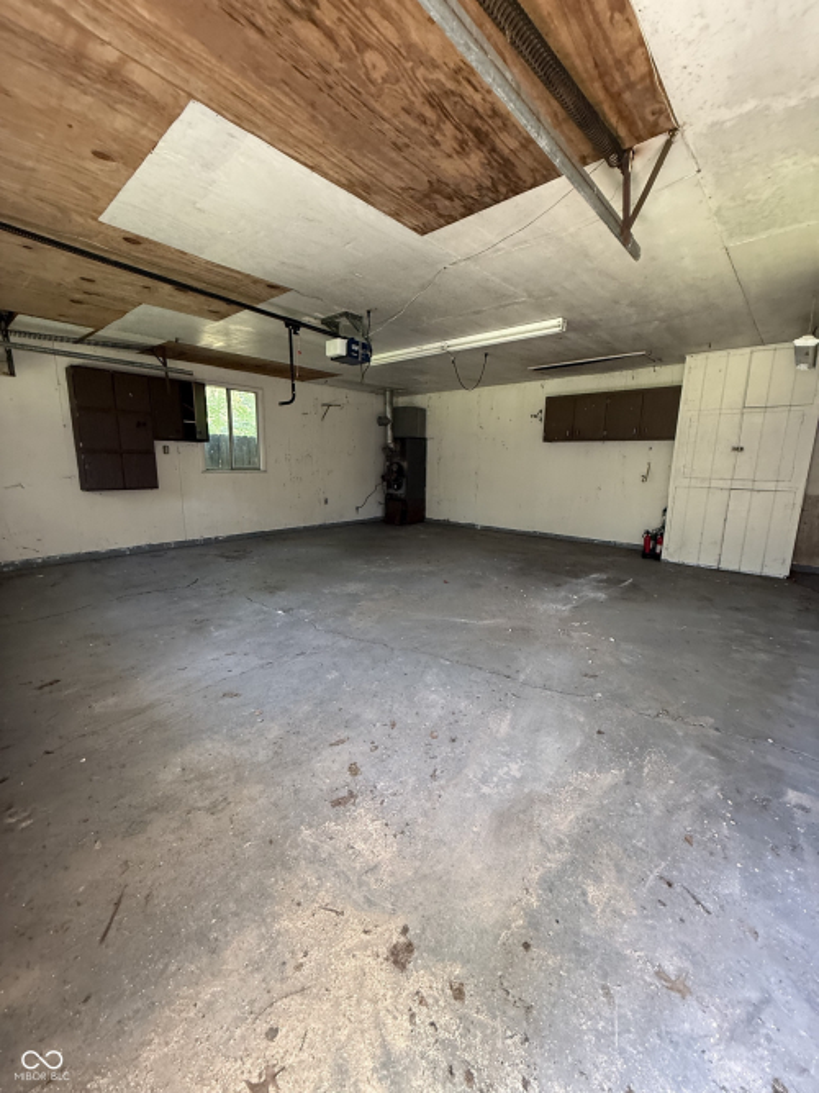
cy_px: 546
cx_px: 410
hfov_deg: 85.7
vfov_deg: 102.1
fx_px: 442
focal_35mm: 14
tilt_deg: -9.2
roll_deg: -1.0
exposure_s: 1/76
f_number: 2.2
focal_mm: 2.22
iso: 320
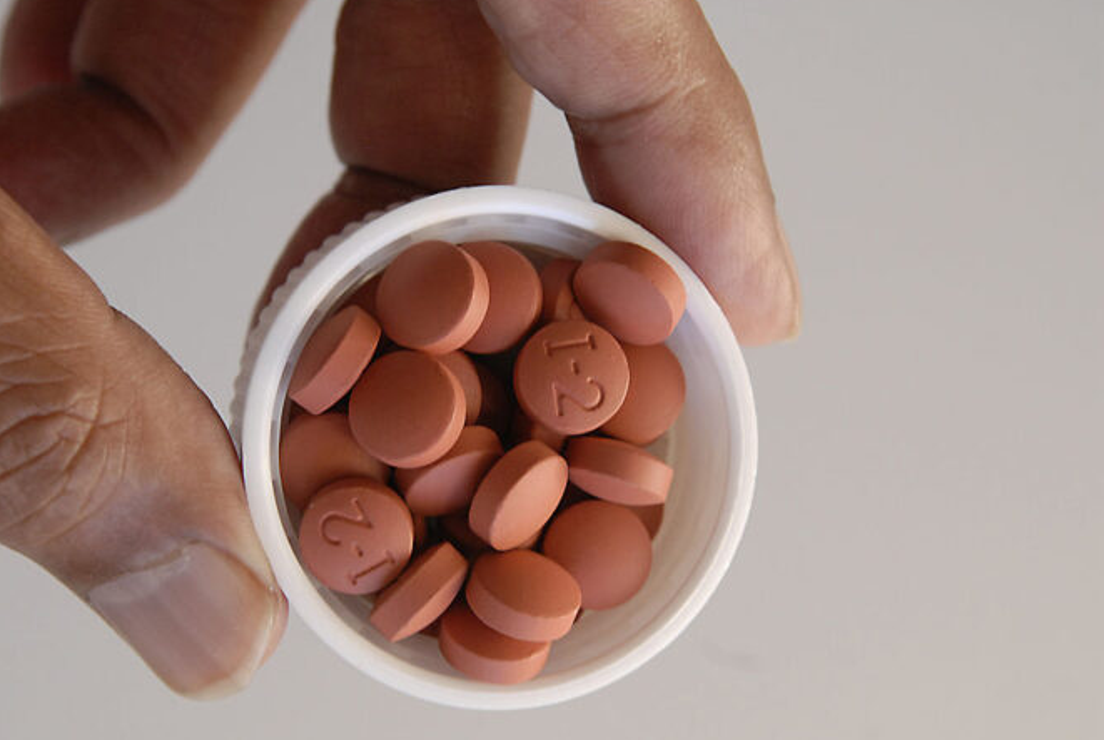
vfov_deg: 12.7
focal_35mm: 108
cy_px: 418
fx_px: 3317
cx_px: 478
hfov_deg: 18.9
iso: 500
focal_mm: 62
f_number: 7.1
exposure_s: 1/80
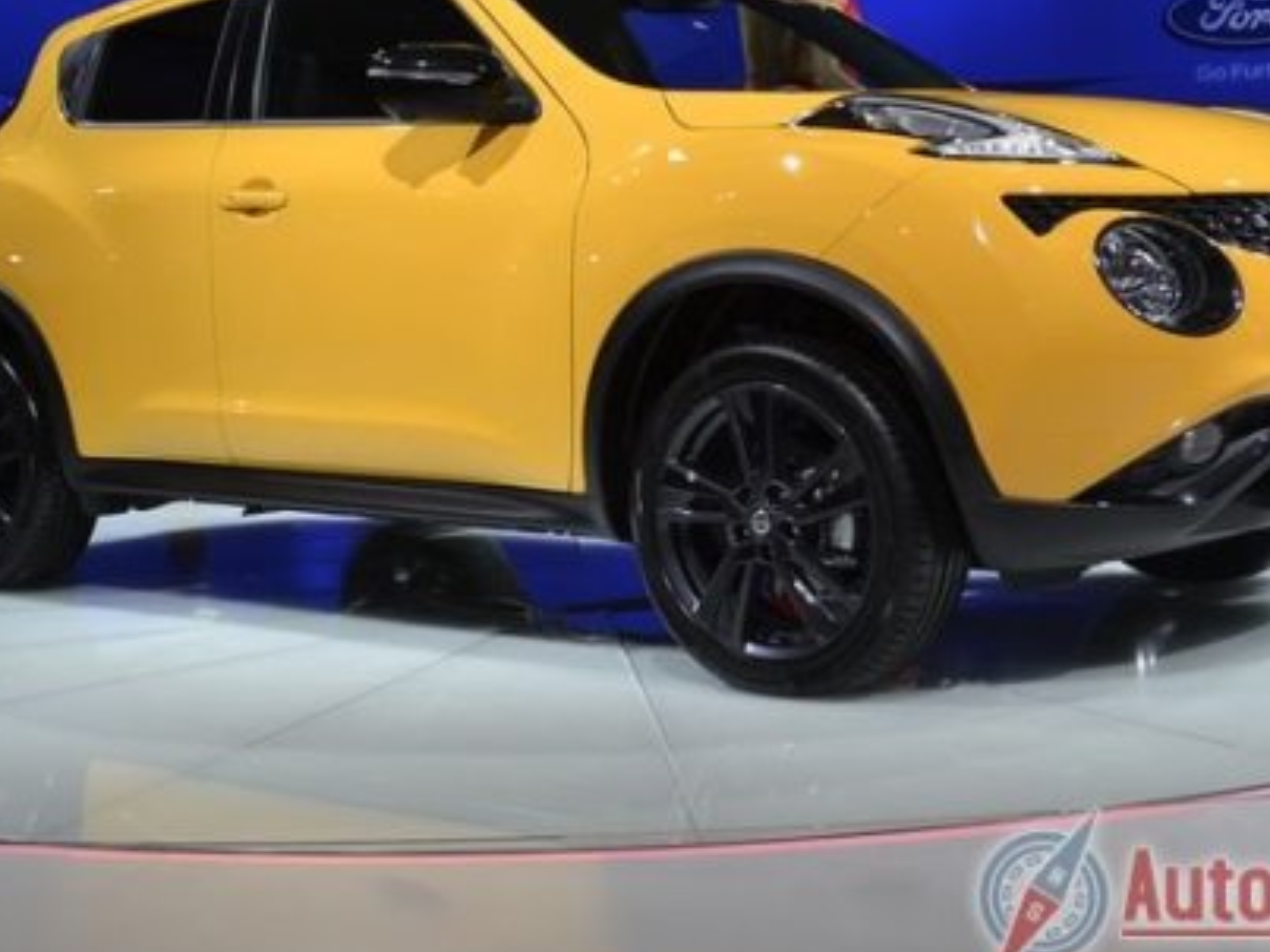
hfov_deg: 30.7
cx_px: 517
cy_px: 172
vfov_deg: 22.9
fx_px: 2311
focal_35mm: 63
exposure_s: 1/125
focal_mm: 22
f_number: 5.6
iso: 200
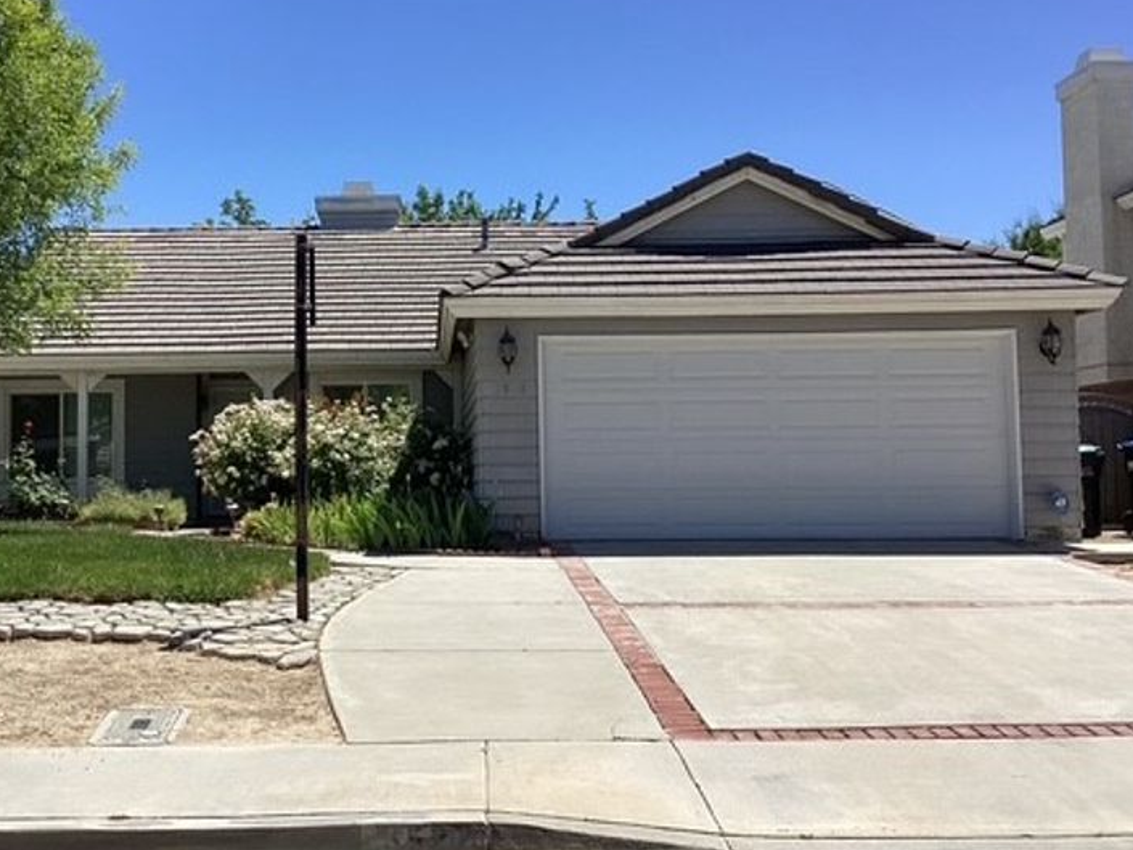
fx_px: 1473
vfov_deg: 32.1
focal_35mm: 45
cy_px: 363
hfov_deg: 41.6
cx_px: 394
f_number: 2.4
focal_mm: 3.3
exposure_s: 1/1852
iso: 25
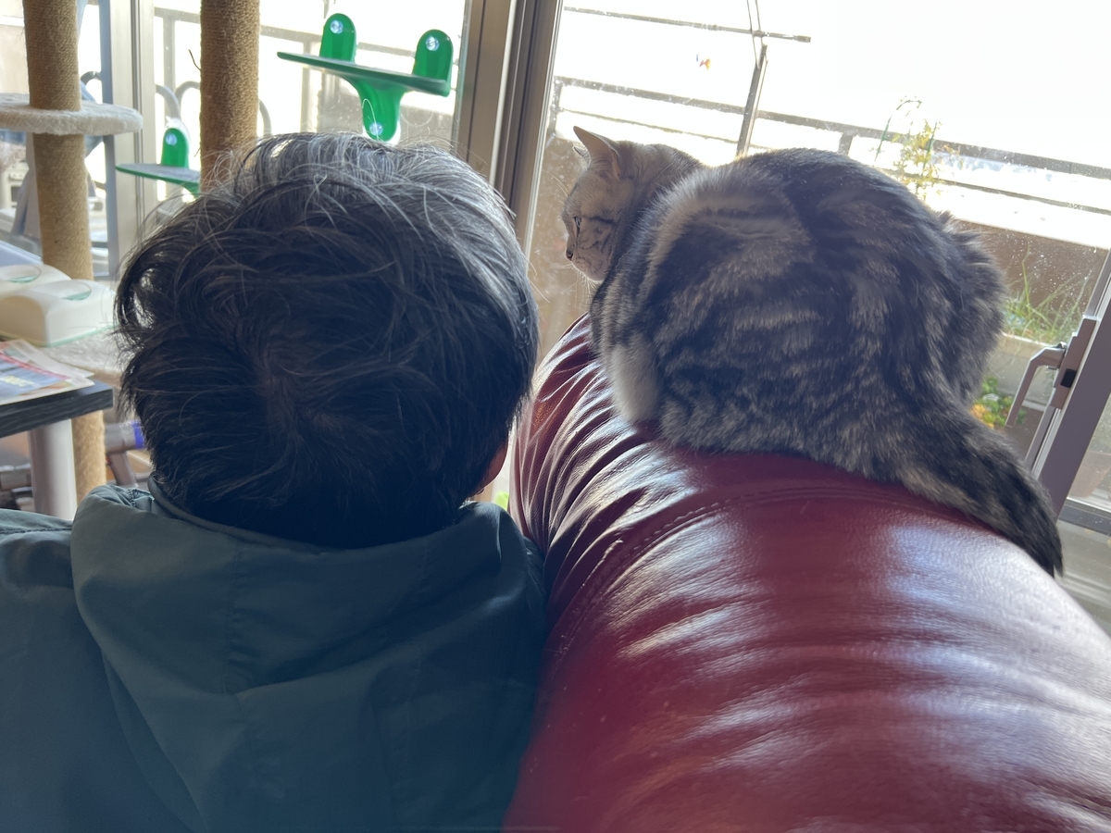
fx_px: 834
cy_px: 416
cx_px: 556
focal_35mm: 26
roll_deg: -9.6
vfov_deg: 53.1
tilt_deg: -21.3
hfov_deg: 67.3
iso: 100
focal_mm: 5.7
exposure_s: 1/121
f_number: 1.5
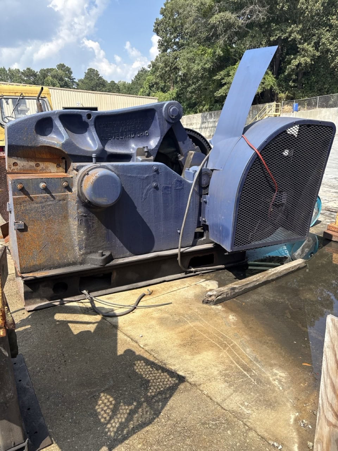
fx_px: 338
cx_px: 169
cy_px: 226
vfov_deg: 67.3
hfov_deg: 53.1
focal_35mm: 26
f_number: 1.6
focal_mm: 6
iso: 50
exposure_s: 1/1706
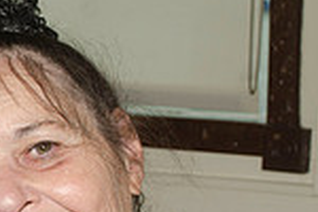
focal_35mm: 231
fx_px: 2040
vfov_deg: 5.9
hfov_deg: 8.7
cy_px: 191
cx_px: -182
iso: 100
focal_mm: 40
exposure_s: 1/250
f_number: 8
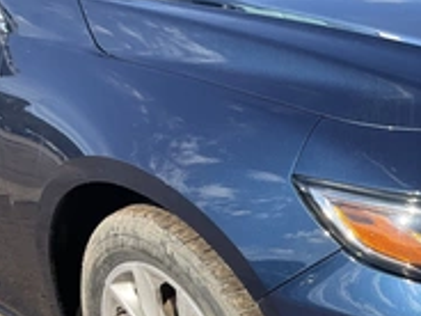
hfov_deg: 29.0
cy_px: 339
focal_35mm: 63
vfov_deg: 22.1
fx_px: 766
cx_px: 407
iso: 25
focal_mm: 3
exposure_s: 1/829
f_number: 1.8
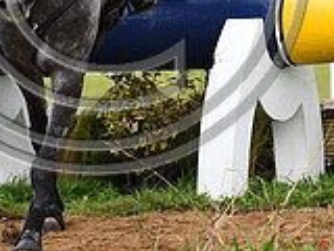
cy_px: -69
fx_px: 9407
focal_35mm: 975
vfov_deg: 1.5
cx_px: 71
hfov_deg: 2.0
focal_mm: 280
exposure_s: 1/1250
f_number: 5
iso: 900
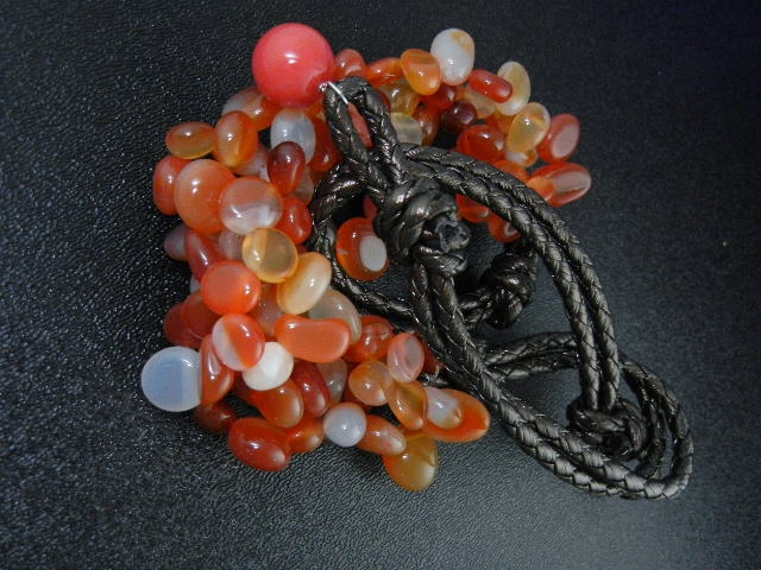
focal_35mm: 34
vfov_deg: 41.8
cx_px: 380
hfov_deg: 54.0
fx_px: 747
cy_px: 285
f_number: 7.2
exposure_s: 1/30
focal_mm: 6.2
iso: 800
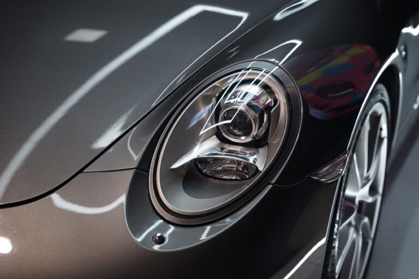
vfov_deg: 19.5
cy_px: 140
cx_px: 210
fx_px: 815
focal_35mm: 70
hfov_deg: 28.8
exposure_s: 1/80
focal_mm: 70
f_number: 2.8
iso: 400
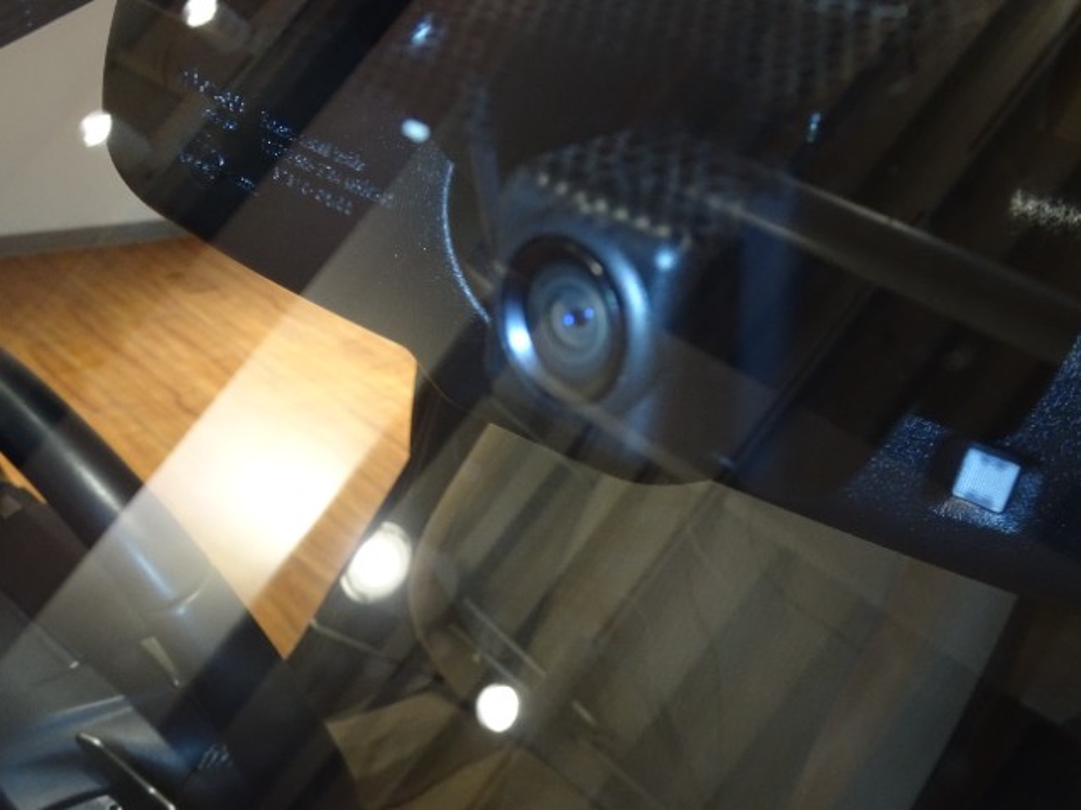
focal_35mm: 35
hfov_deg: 52.6
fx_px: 1093
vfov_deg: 40.7
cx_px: 540
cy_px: 405
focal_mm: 5.98
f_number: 4
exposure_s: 1/40
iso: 320
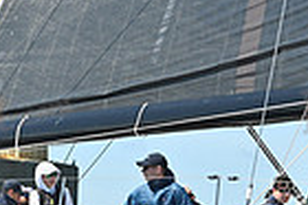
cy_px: 222
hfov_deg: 7.1
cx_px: 187
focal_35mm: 290
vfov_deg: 4.7
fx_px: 2478
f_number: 8
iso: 320
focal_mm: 70
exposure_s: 1/1000
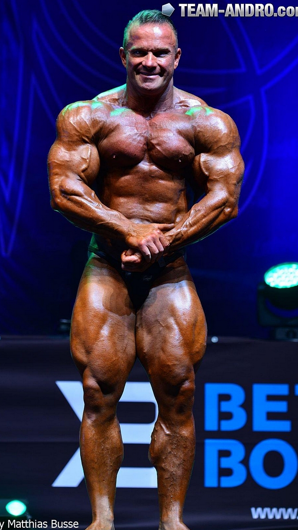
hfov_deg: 5.5
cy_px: 266
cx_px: 137
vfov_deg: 9.8
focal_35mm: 221
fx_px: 3105
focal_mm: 210
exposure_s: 1/80
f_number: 5.3
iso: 500
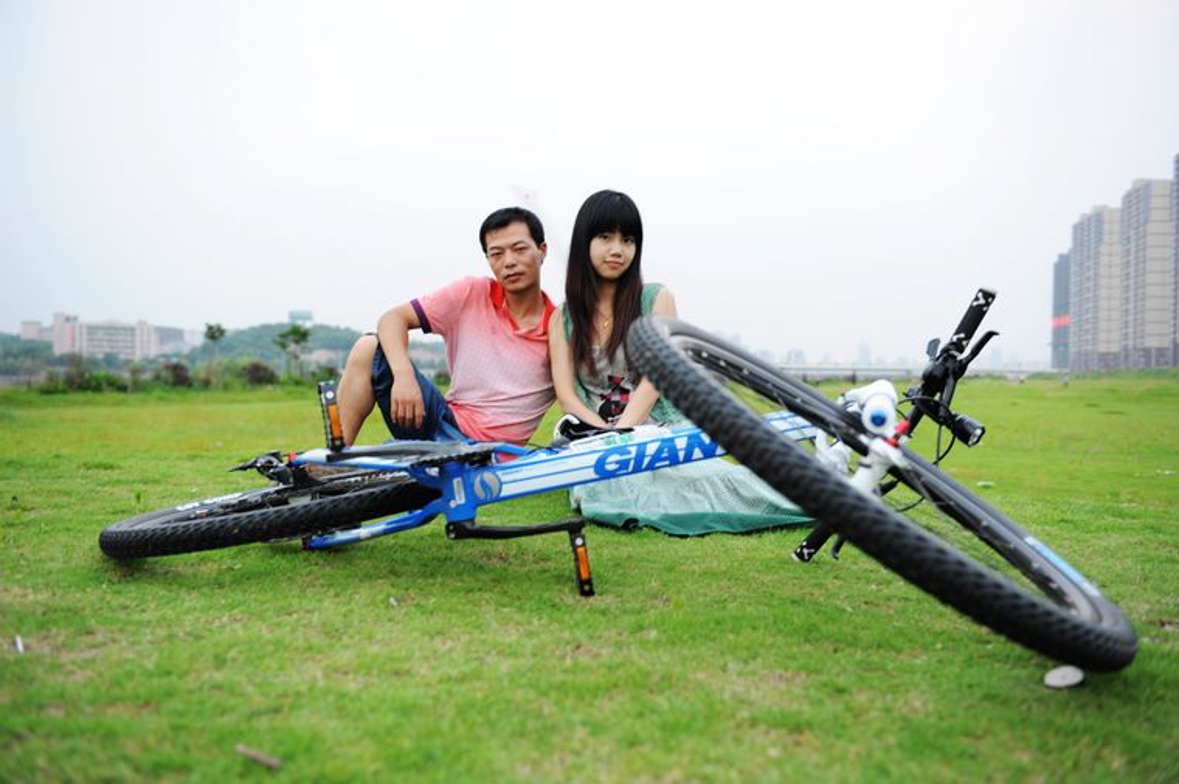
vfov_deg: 41.0
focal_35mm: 32
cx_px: 590
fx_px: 1047
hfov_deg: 58.8
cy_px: 392
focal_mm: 32
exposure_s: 1/10
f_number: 3.2
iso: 200
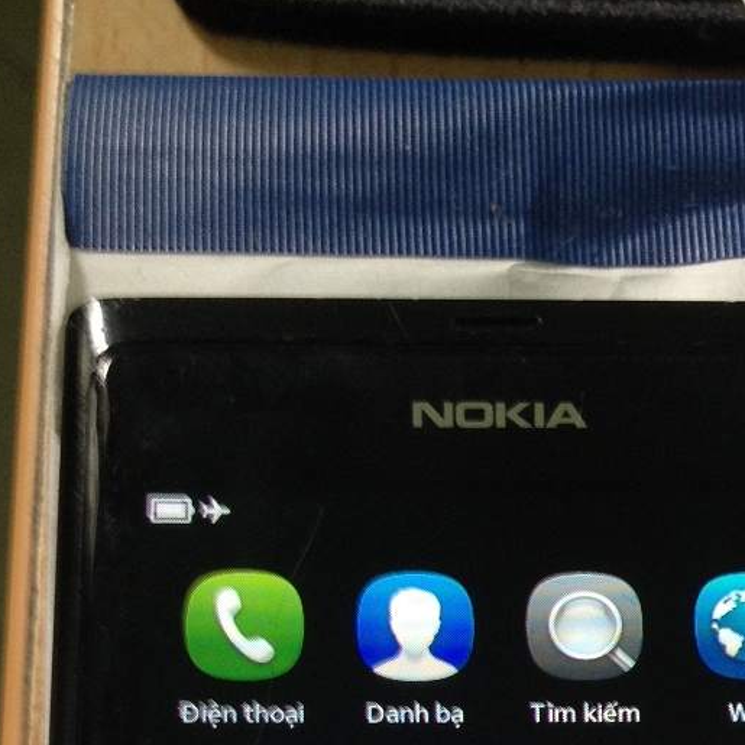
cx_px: 612
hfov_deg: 17.6
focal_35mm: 98
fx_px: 2386
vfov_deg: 16.2
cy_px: 1128
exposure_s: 1/20
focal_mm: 4.28
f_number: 2.4
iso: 64
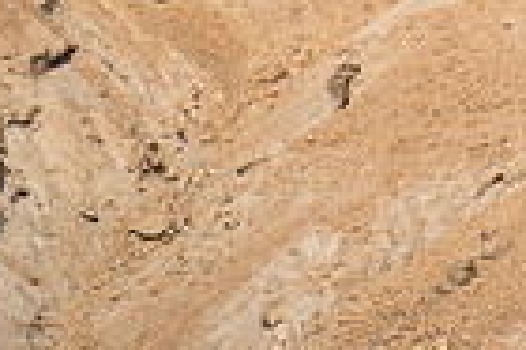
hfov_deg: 7.0
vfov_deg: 4.6
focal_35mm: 291
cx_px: 736
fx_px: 4247
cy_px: -337
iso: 100
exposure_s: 1/1600
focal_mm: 70
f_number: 2.8
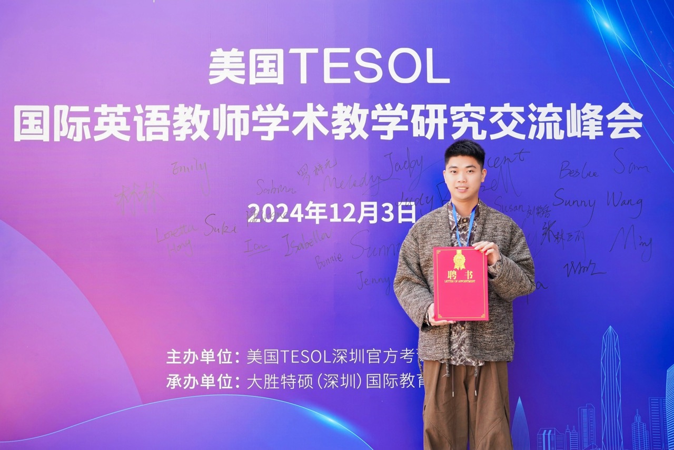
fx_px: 672
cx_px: 337
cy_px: 225
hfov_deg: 53.3
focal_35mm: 36
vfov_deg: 37.0
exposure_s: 1/161
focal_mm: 35.9
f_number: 4
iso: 250
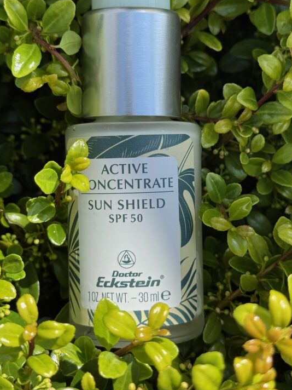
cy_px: 178
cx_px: 154
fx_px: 776
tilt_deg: -66.8
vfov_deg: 28.2
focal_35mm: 69
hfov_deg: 21.3
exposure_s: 1/1984
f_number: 1.78
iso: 64
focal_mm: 6.76
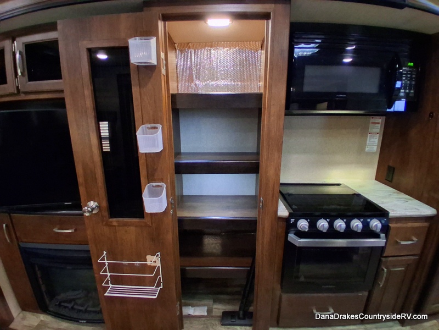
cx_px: 220
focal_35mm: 17
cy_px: 165
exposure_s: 1/20
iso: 640
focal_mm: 1.4
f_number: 2.2
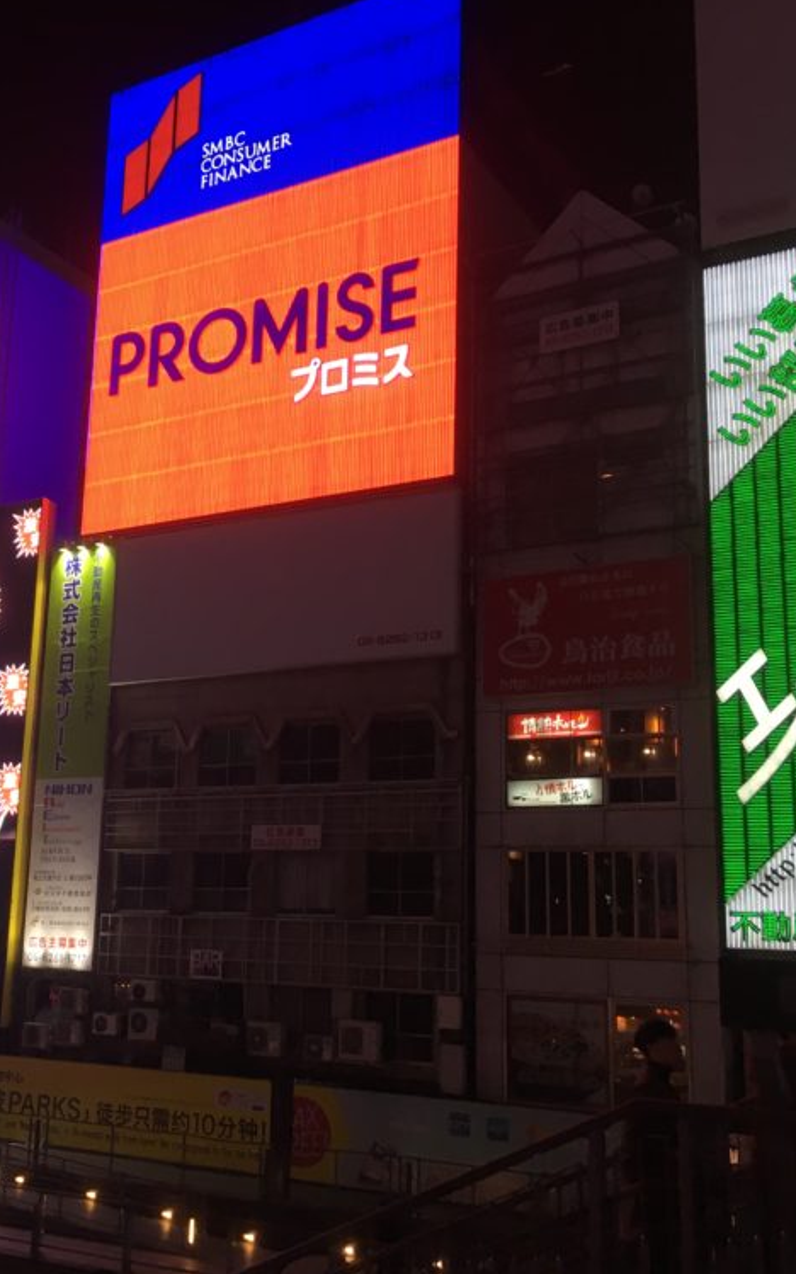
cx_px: 131
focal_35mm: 42
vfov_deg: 47.2
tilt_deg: +12.6
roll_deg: -3.4
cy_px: 634
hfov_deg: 29.7
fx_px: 1458
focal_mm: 4.15
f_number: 2.2
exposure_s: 1/30
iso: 25
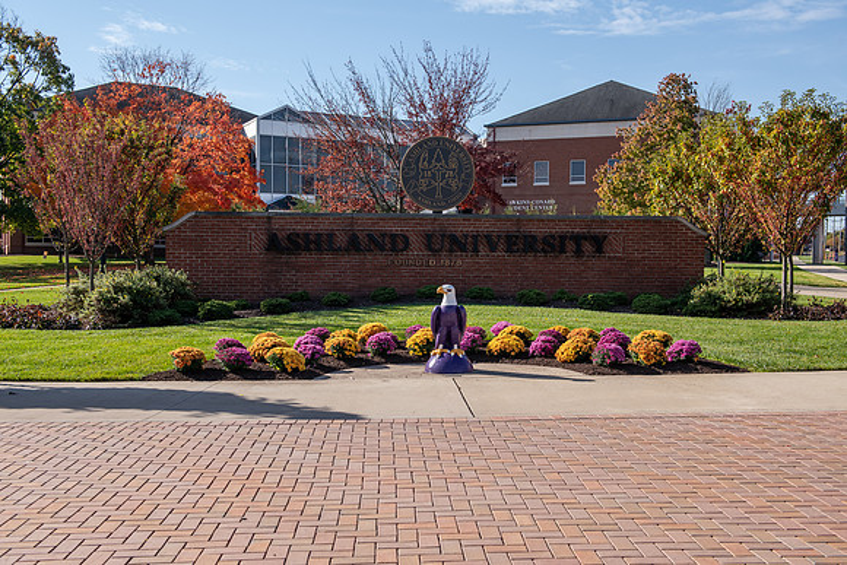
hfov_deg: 48.4
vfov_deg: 33.4
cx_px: 424
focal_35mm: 40
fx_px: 941
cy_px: 282
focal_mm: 40
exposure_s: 1/640
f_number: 5.6
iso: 250
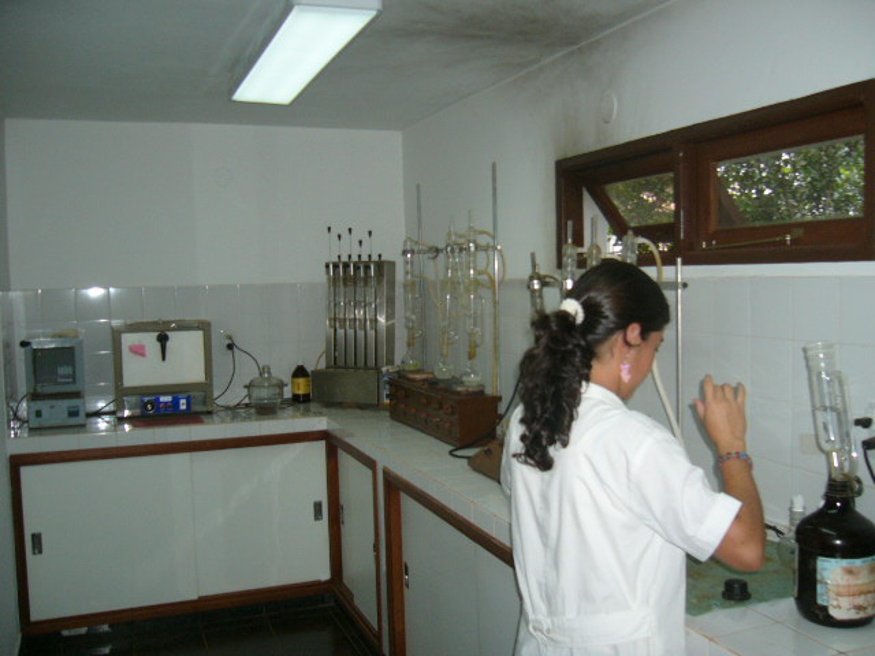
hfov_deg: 52.6
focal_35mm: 35
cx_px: 438
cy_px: 328
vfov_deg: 40.7
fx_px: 885
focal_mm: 5.8
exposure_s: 1/60
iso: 100
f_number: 2.8
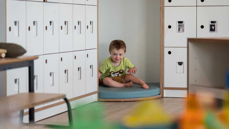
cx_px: 115
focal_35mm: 112
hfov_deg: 19.2
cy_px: 66
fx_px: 678
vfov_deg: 10.9
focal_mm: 70
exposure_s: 1/320
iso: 400
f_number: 3.2
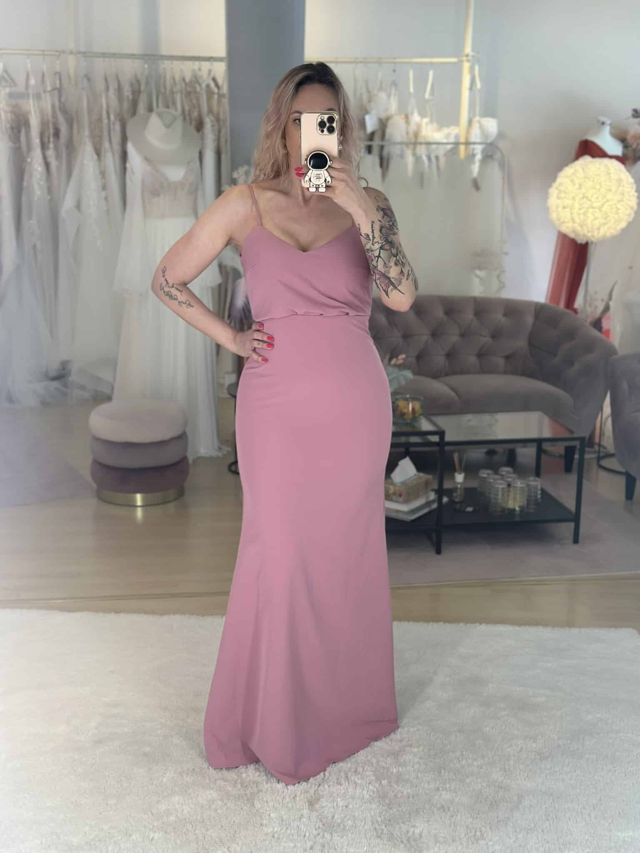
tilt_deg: -13.9
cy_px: 426
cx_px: 320
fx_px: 1183
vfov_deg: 39.7
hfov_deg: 30.3
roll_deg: -1.2
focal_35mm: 48
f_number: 1.78
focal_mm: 6.86
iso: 80
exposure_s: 1/100
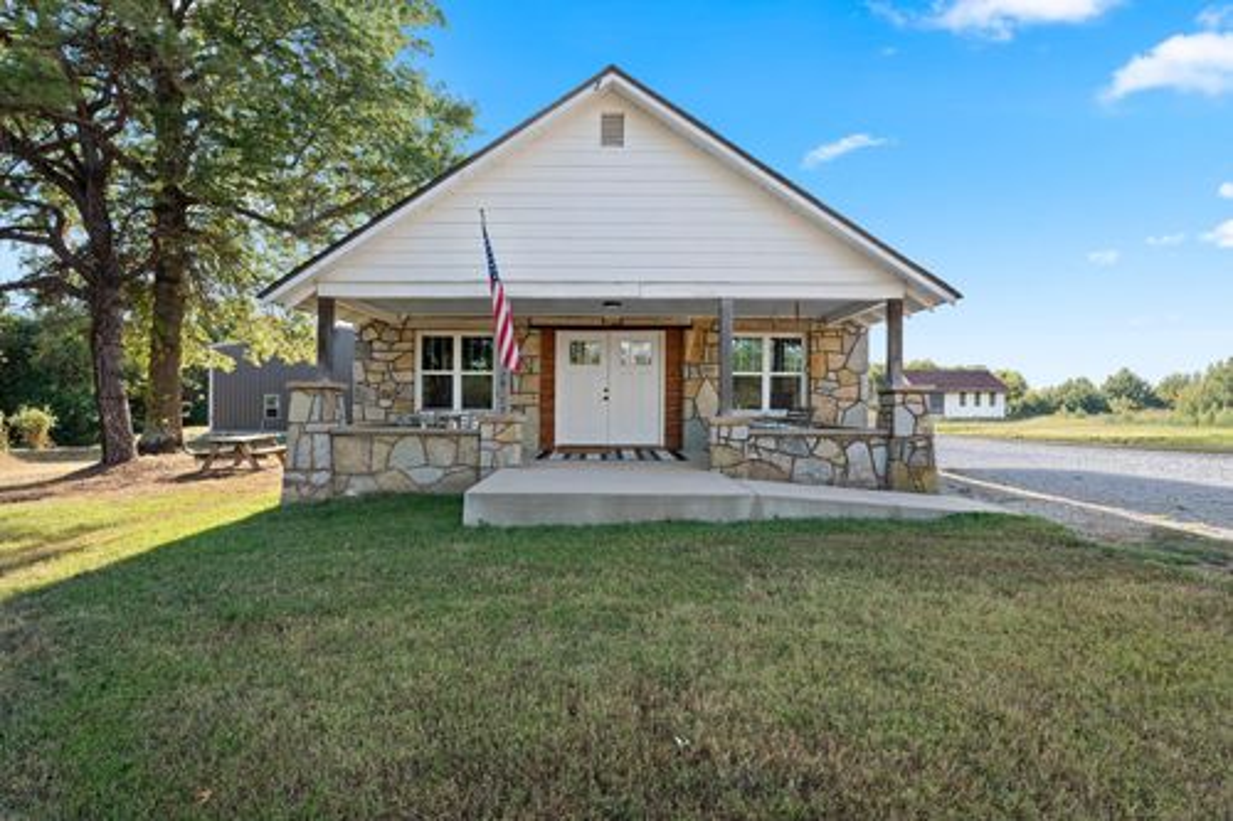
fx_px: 603
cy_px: 410
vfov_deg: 68.5
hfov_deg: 91.3
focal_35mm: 18
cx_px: 616
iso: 250
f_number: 9
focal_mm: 17.6
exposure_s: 1/80
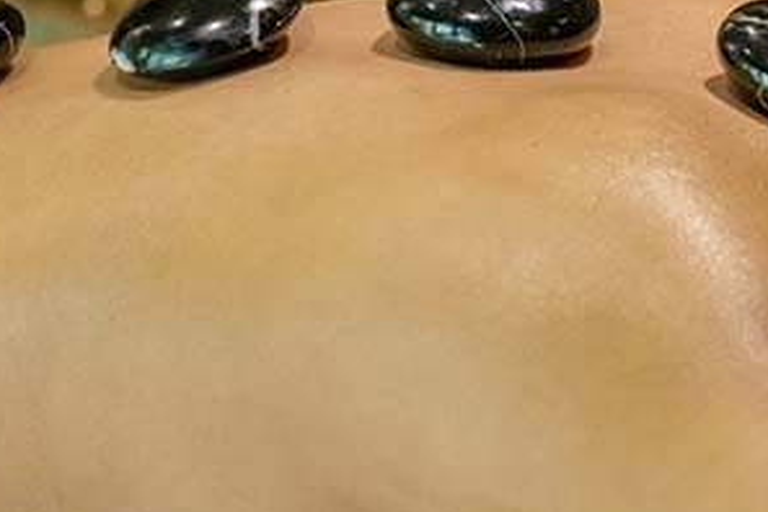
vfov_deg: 8.9
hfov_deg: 13.4
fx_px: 3242
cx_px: 626
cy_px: -72
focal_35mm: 152
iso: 5000
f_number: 4.5
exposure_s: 1/200
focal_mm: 47
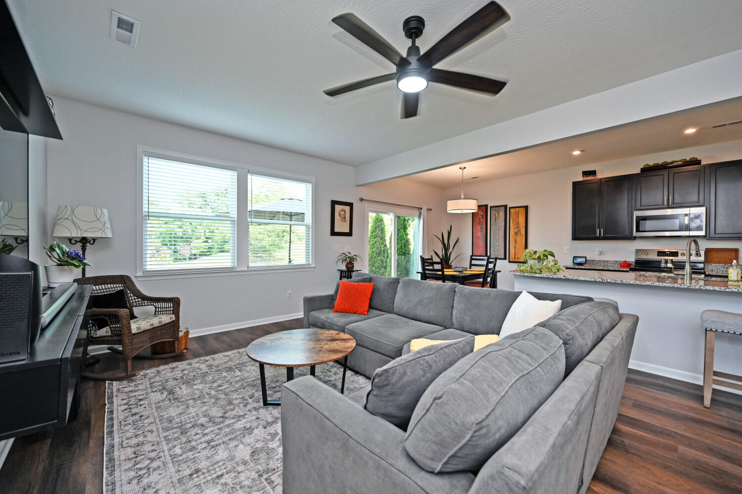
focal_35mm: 14
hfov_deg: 104.3
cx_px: 371
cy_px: 247
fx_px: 289
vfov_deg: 81.2
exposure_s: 1/60
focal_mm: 14
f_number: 4
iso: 200
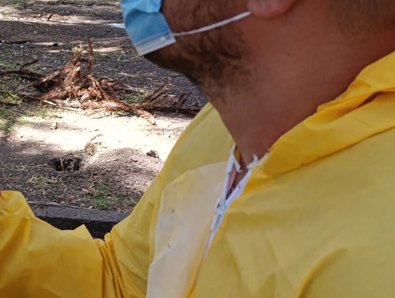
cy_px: 53
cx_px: -20
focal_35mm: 71
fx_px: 812
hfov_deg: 25.7
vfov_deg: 20.5
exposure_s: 1/120
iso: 125
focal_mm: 6.14
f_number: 1.6
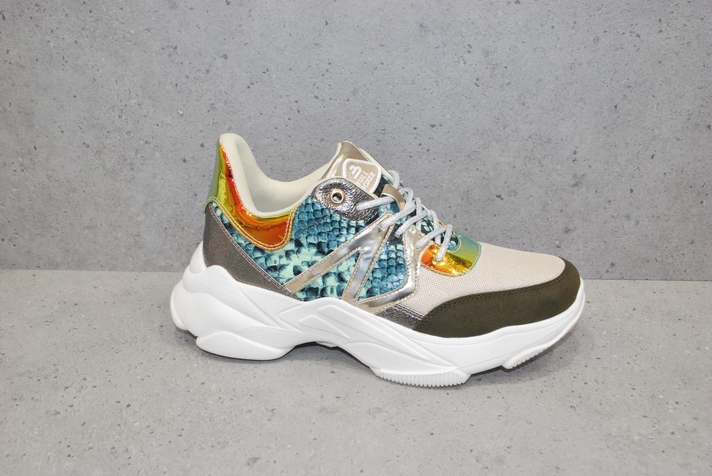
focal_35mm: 36
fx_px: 713
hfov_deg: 53.1
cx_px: 356
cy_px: 238
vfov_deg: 37.0
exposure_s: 1/200
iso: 1600
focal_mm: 24
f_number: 10
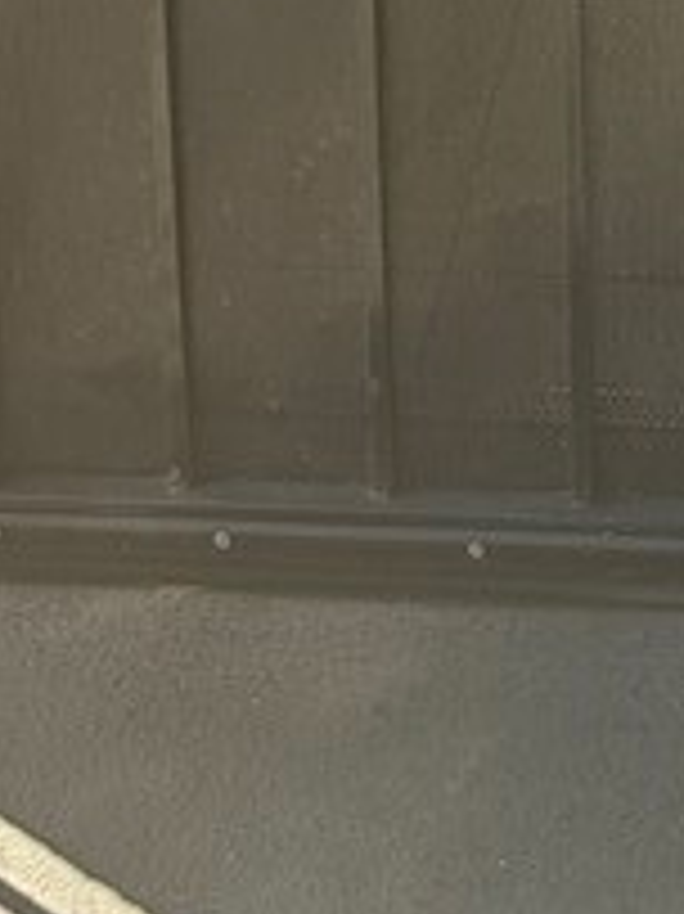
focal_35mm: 121
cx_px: 788
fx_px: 3191
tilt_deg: -13.6
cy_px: -846
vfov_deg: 14.0
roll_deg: -1.0
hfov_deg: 12.0
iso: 80
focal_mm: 6.86
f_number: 1.78
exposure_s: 1/301
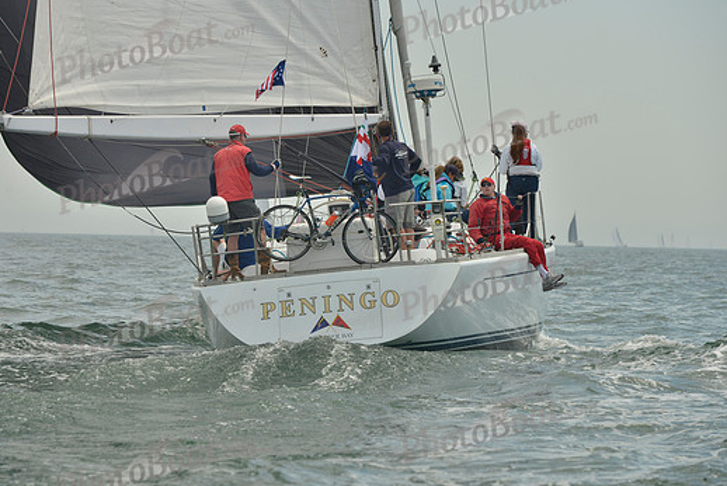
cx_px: 328
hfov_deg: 11.5
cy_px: 231
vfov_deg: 7.7
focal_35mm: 179
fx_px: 3617
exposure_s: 1/1250
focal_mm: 160
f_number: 8
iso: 280
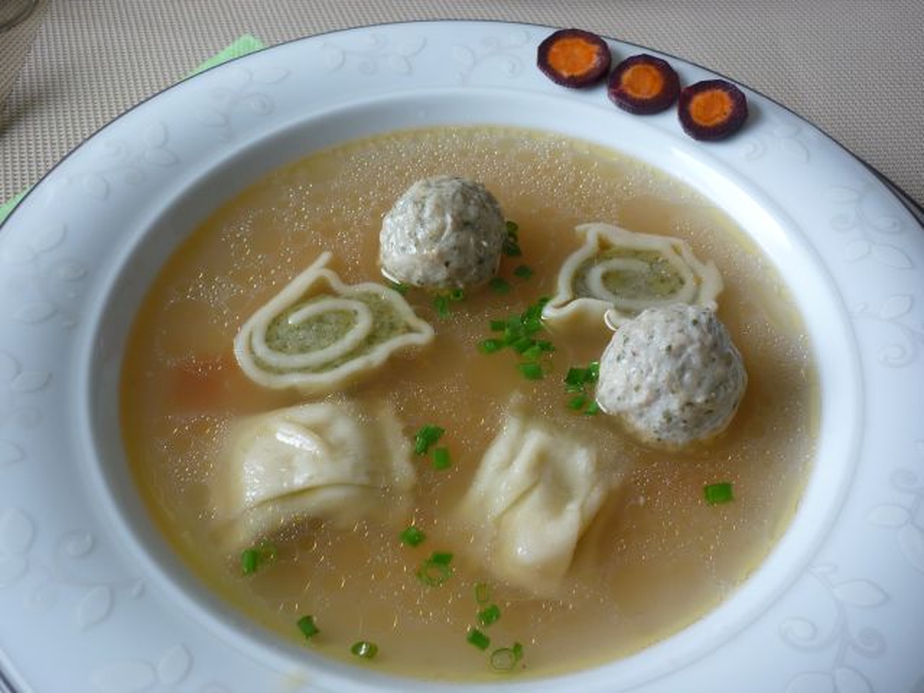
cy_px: 346
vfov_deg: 42.9
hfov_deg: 55.4
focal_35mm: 33
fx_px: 881
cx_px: 462
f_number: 2.8
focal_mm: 5.5
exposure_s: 1/40
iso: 80
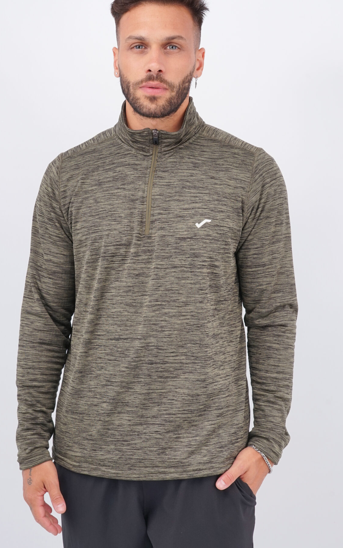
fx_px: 883
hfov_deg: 22.0
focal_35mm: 59
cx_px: 153
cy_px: 299
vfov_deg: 34.5
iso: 160
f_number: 14
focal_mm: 41
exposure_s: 1/125
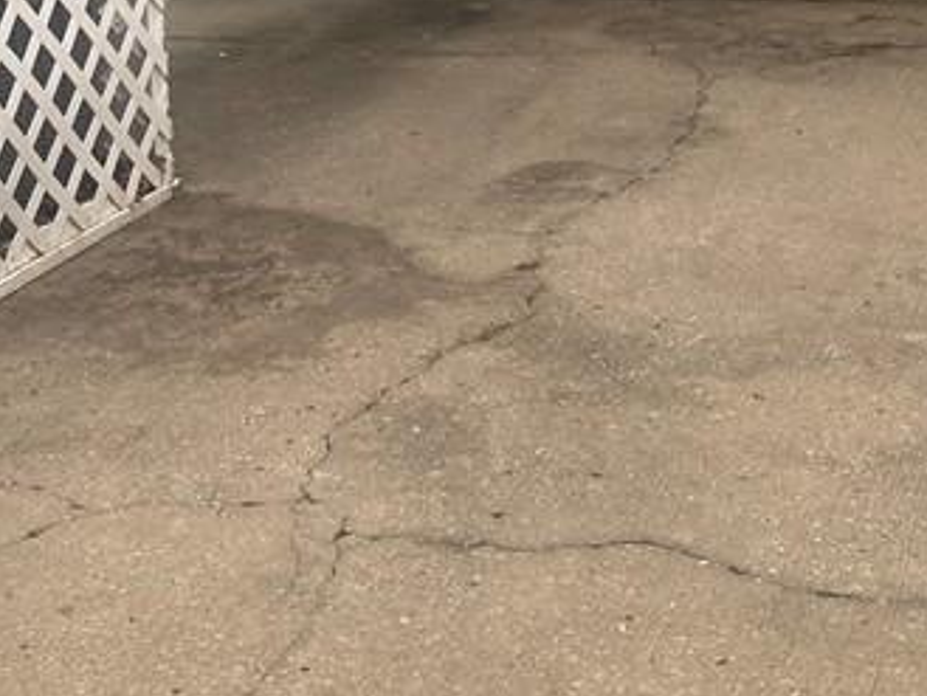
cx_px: 445
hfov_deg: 24.1
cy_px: -158
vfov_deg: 17.3
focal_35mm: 81
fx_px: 2170
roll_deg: +1.9
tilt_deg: -5.4
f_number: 1.8
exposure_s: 1/121
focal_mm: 4.25
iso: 64
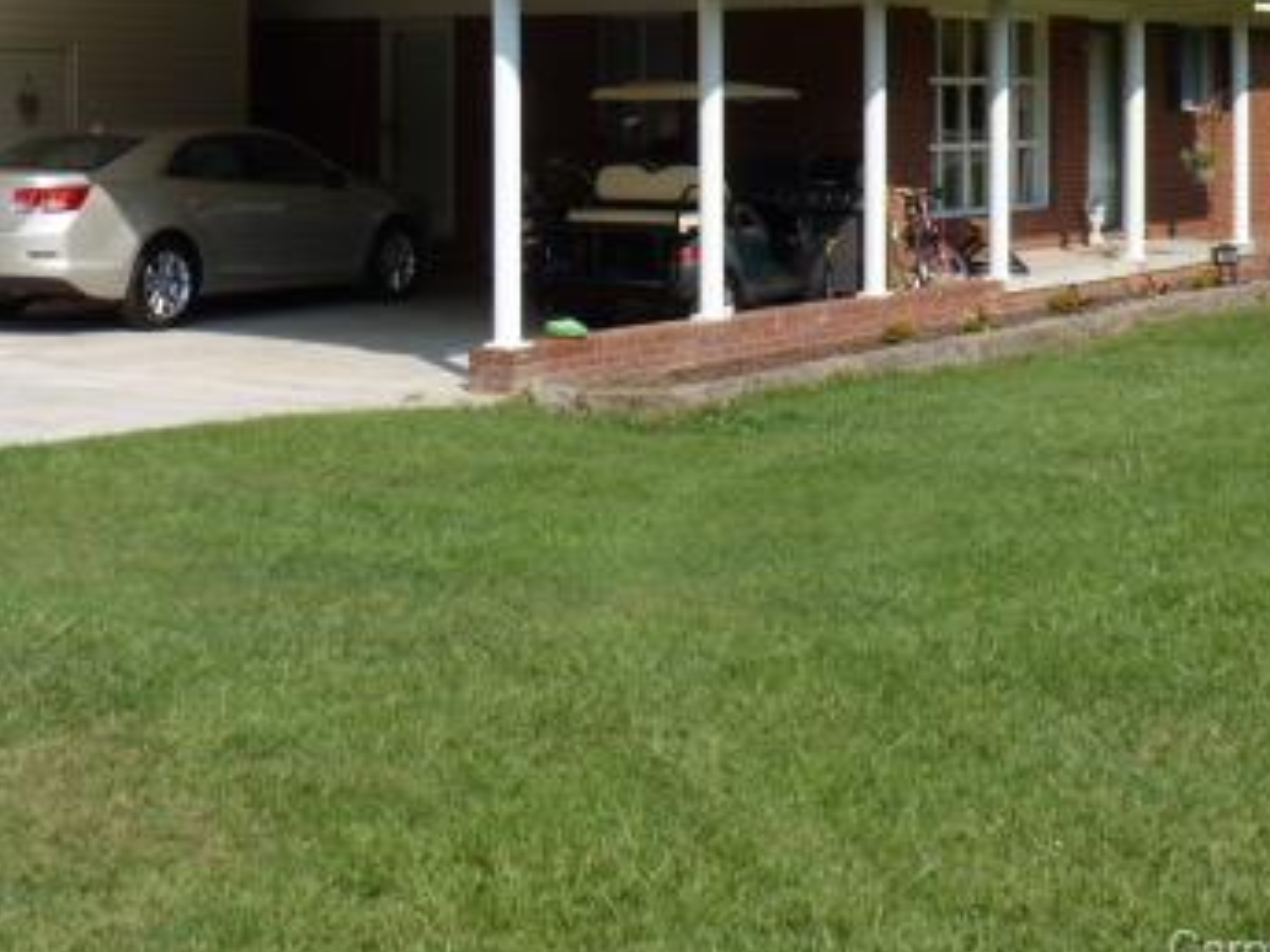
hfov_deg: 28.8
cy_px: 100
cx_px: 410
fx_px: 2458
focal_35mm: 67
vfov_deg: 21.5
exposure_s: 1/400
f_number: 5
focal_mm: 6.4
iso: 100
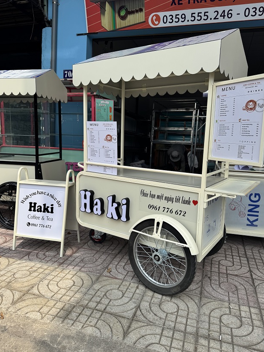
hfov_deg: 54.9
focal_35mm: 25
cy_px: 175
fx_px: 254
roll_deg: -2.9
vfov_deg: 69.4
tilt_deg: -7.0
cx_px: 133
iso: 80
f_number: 1.78
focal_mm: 6.76
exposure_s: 1/4310
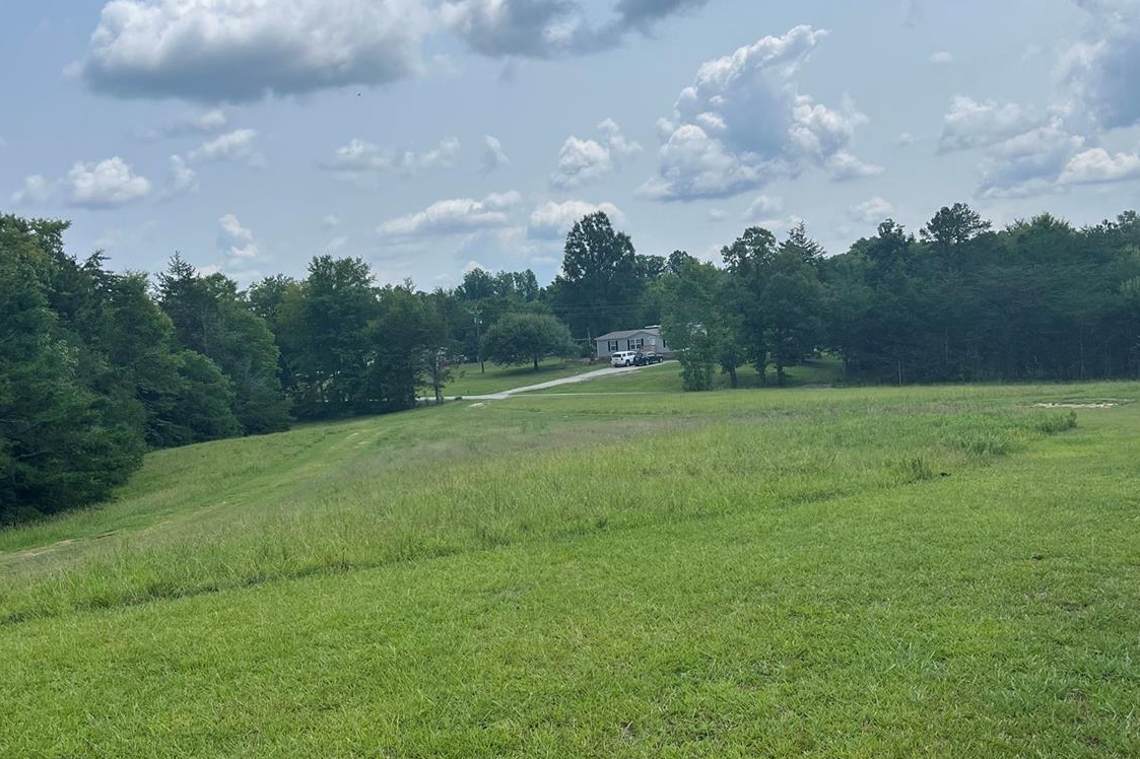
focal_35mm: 37
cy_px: 474
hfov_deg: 51.9
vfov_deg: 35.7
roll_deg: +7.1
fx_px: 1171
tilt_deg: -10.0
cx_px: 566
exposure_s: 1/5556
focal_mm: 5.1
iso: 50
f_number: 1.6
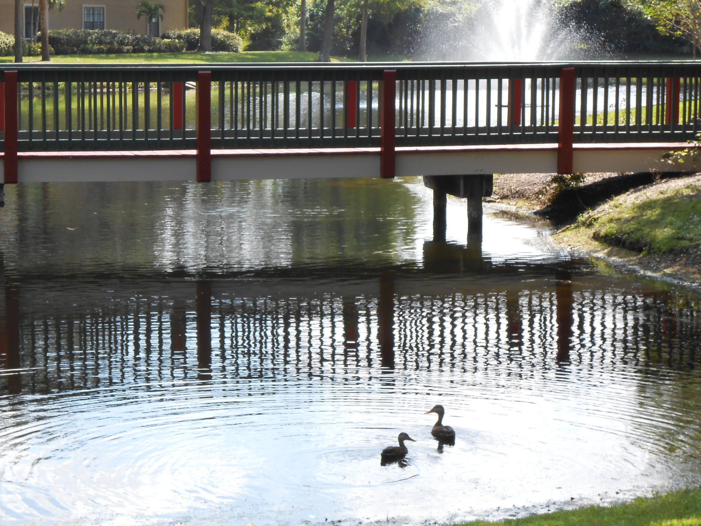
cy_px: 212
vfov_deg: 14.9
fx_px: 2005
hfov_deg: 19.8
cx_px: 294
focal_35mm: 99
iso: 80
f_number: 6.6
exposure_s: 1/100
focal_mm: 14.5
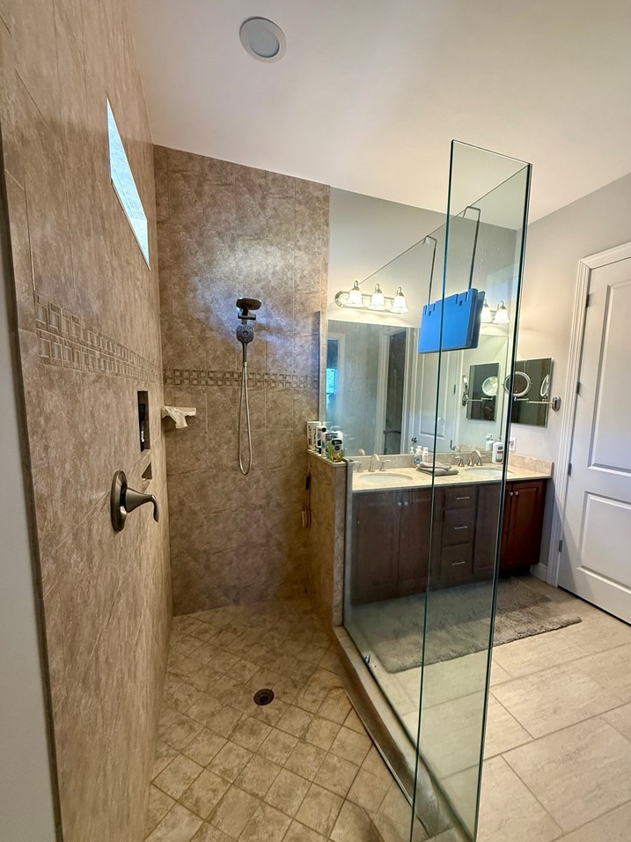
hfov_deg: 81.7
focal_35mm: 15
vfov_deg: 98.1
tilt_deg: -6.4
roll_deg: -1.4
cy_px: 443
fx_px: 365
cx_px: 334
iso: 400
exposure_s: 1/120
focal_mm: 2.22
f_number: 2.2
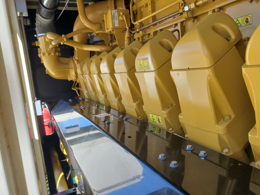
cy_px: 98
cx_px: 130
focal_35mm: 26
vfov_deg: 53.1
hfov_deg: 67.3
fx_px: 195
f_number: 2.4
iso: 50
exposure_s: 1/269
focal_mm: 4.3
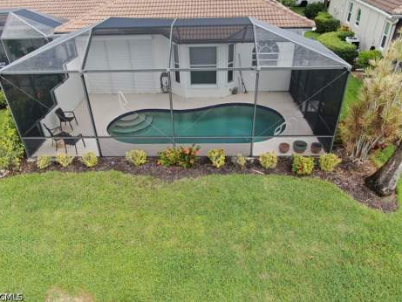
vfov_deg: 54.9
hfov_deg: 69.4
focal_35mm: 25
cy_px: 147
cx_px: 194
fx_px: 290
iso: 100
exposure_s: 1/240
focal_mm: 4.39
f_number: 2.8
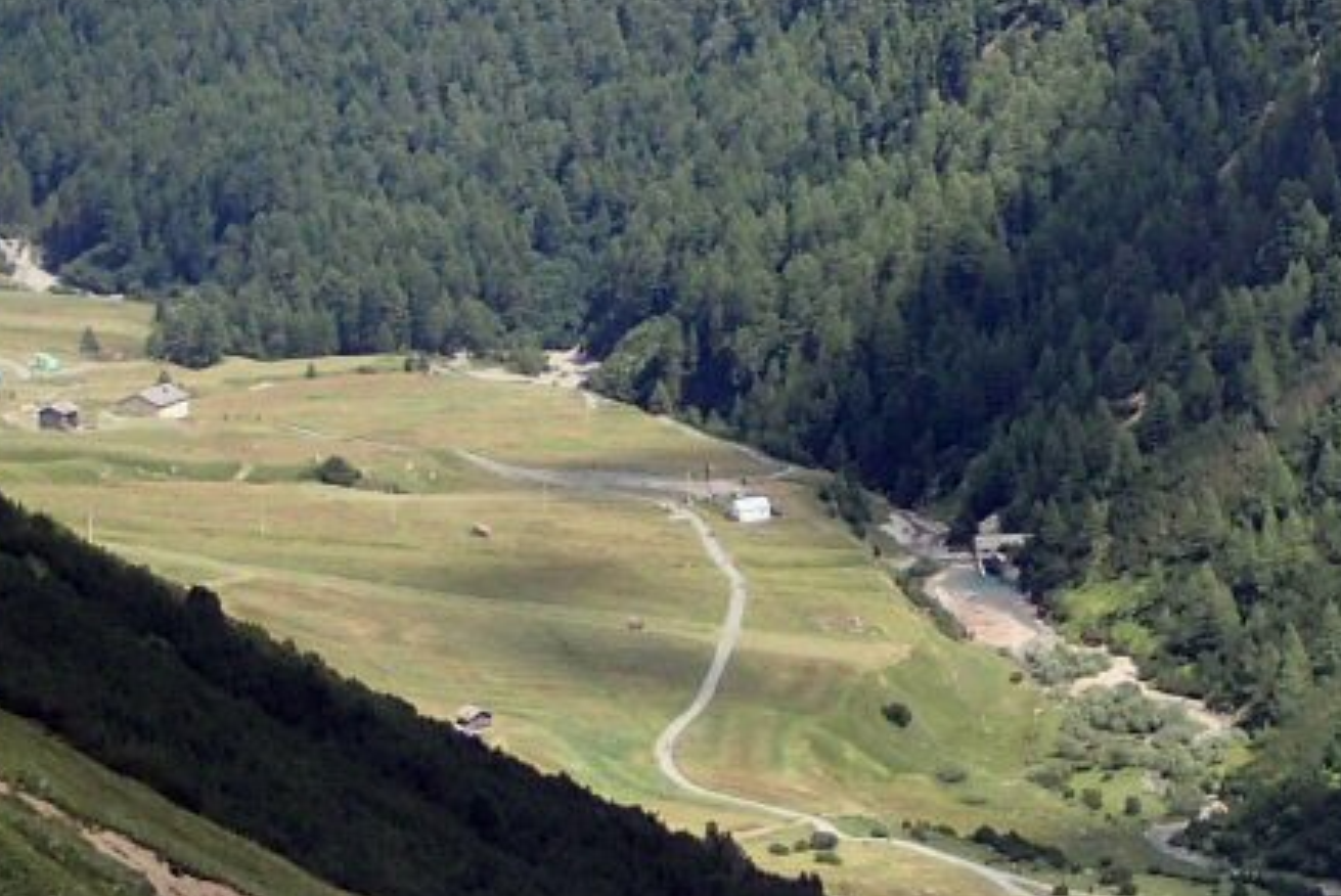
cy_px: -451
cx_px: 1165
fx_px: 7678
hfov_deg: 9.9
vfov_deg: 6.6
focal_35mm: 206
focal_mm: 11.78
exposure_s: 1/400
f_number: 5
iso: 100
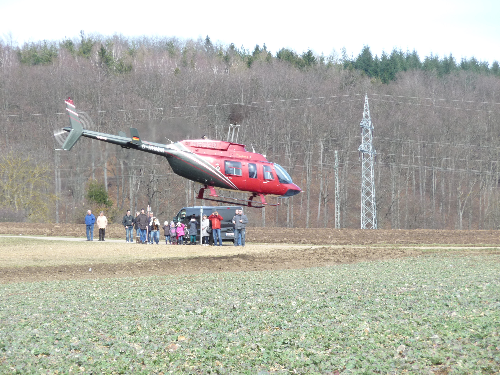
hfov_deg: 11.1
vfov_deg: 8.3
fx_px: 2571
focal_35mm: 178
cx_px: 250
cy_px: 188
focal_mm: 30.5
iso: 100
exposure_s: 1/160
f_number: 4.8
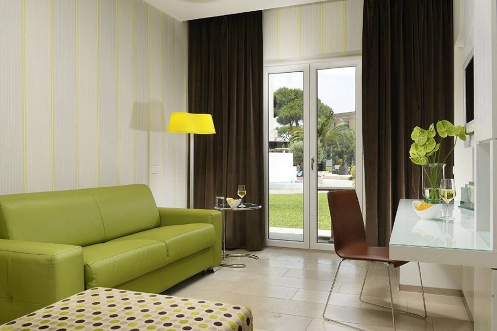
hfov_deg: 60.3
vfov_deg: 42.3
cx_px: 248
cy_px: 166
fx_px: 428
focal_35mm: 31
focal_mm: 31
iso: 100
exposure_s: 1/50
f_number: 13
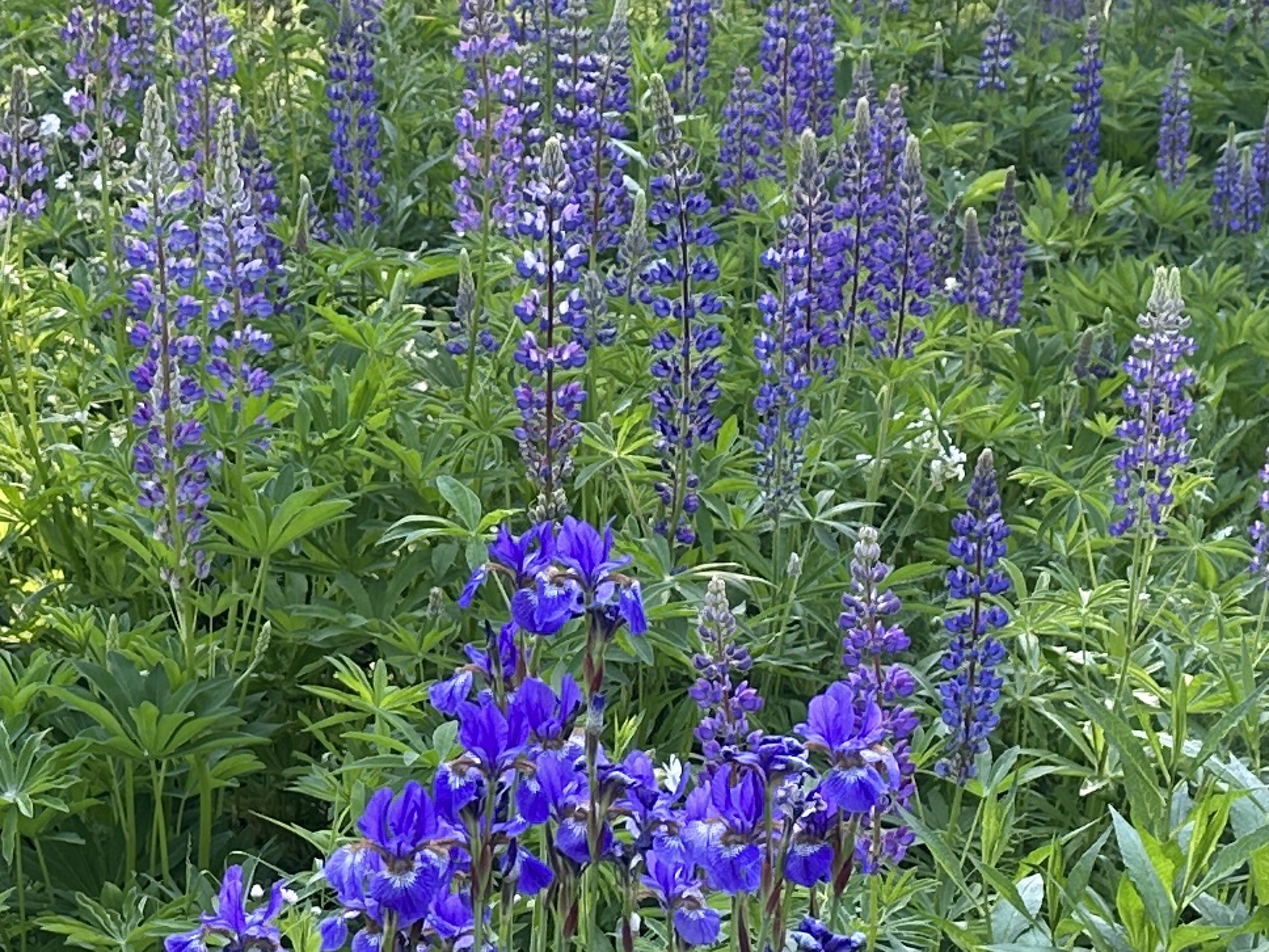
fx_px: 3666
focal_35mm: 100
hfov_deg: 19.5
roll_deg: -2.1
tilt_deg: -19.3
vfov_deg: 14.6
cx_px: 337
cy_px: 897
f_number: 1.78
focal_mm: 6.86
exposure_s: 1/266
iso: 80
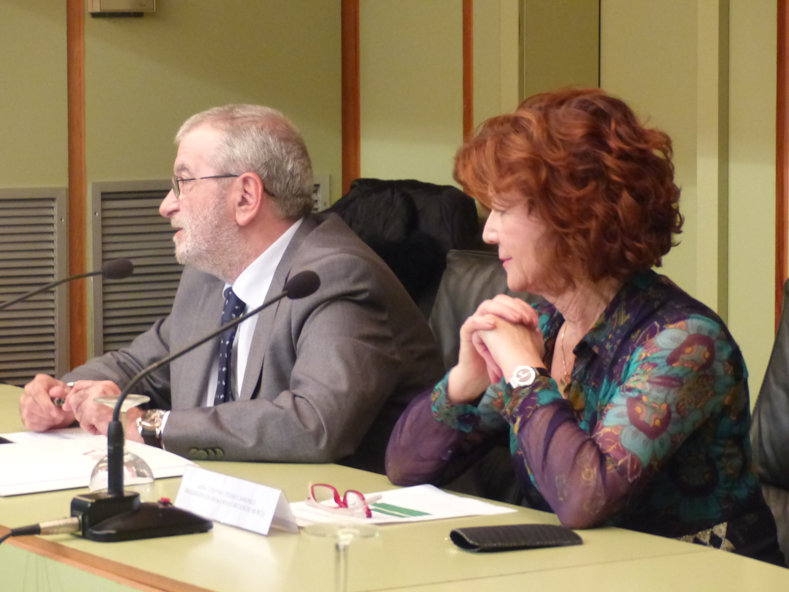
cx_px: 394
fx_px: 2917
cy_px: 296
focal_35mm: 128
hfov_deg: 15.4
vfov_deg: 11.6
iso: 800
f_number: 2.8
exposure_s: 1/25
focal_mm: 23.1
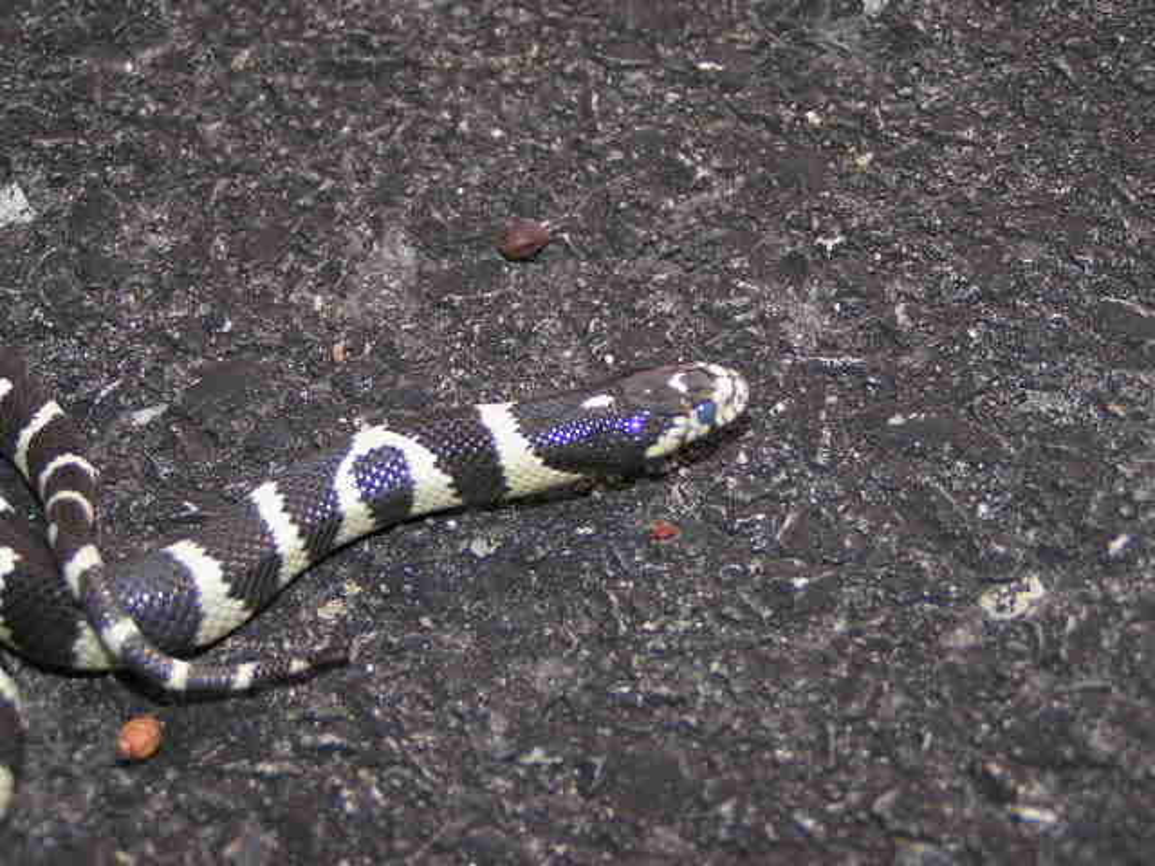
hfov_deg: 30.7
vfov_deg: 23.3
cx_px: 578
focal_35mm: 63
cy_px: 433
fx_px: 2102
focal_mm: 9.7
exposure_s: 1/1000
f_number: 3.2
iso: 50
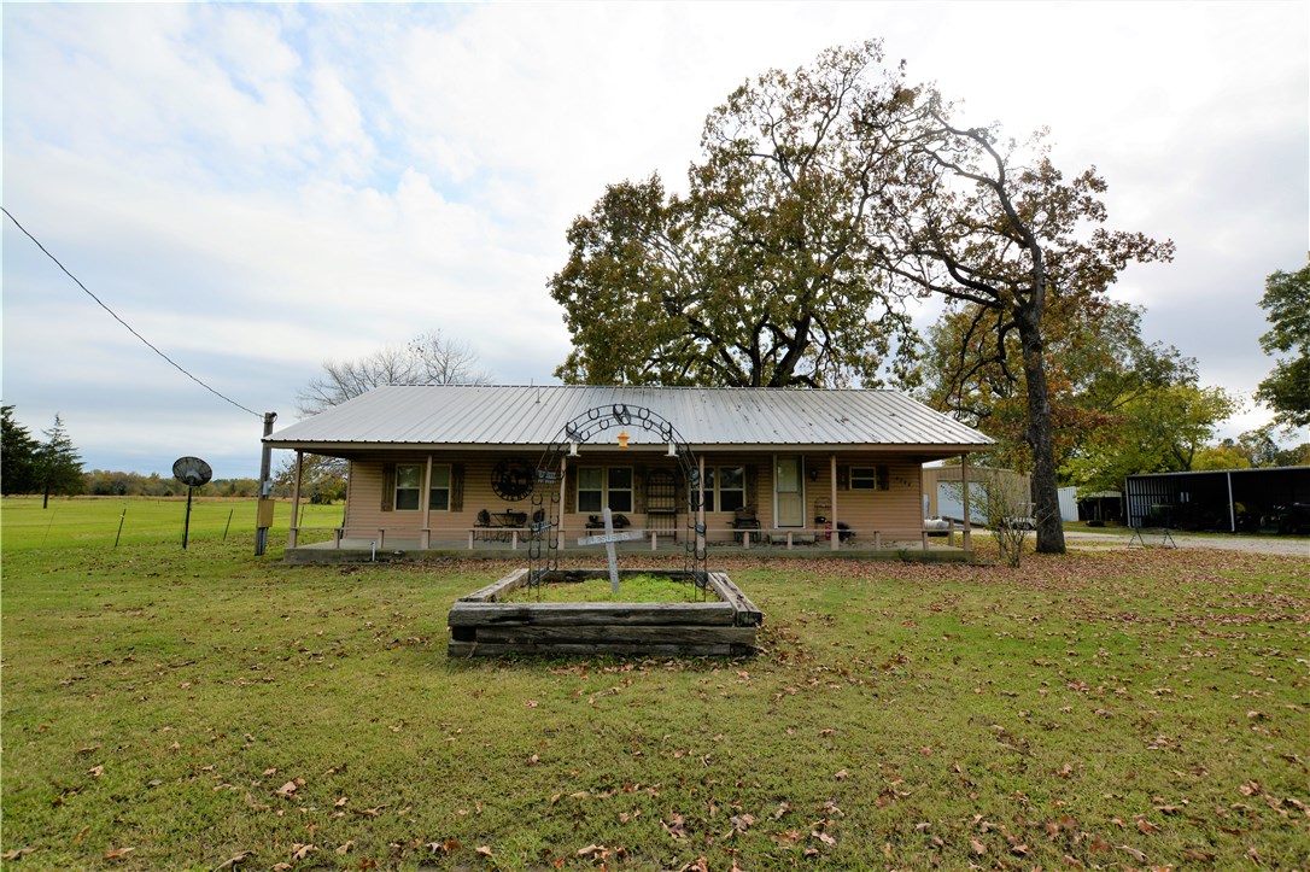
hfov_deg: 100.4
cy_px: 436
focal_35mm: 15
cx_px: 655
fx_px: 546
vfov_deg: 77.3
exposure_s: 1/250
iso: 100
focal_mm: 10
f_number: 8
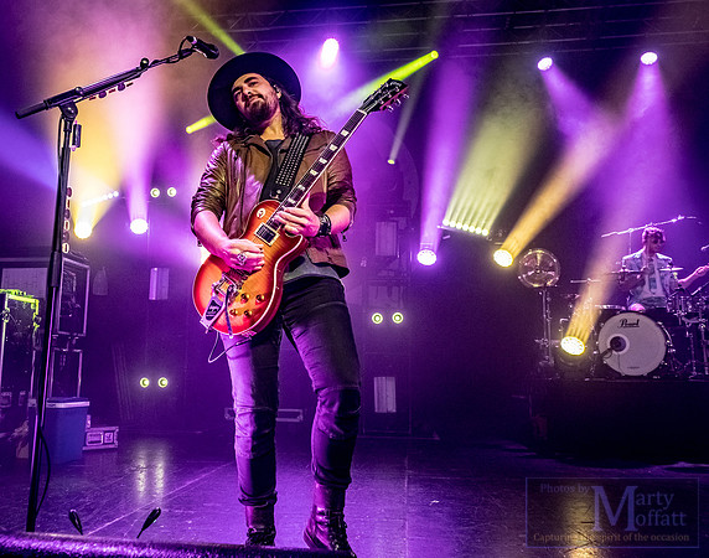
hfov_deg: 51.2
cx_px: 285
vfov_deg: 41.5
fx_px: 734
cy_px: 240
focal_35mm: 35
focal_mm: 15
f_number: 4
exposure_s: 1/160
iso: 1000
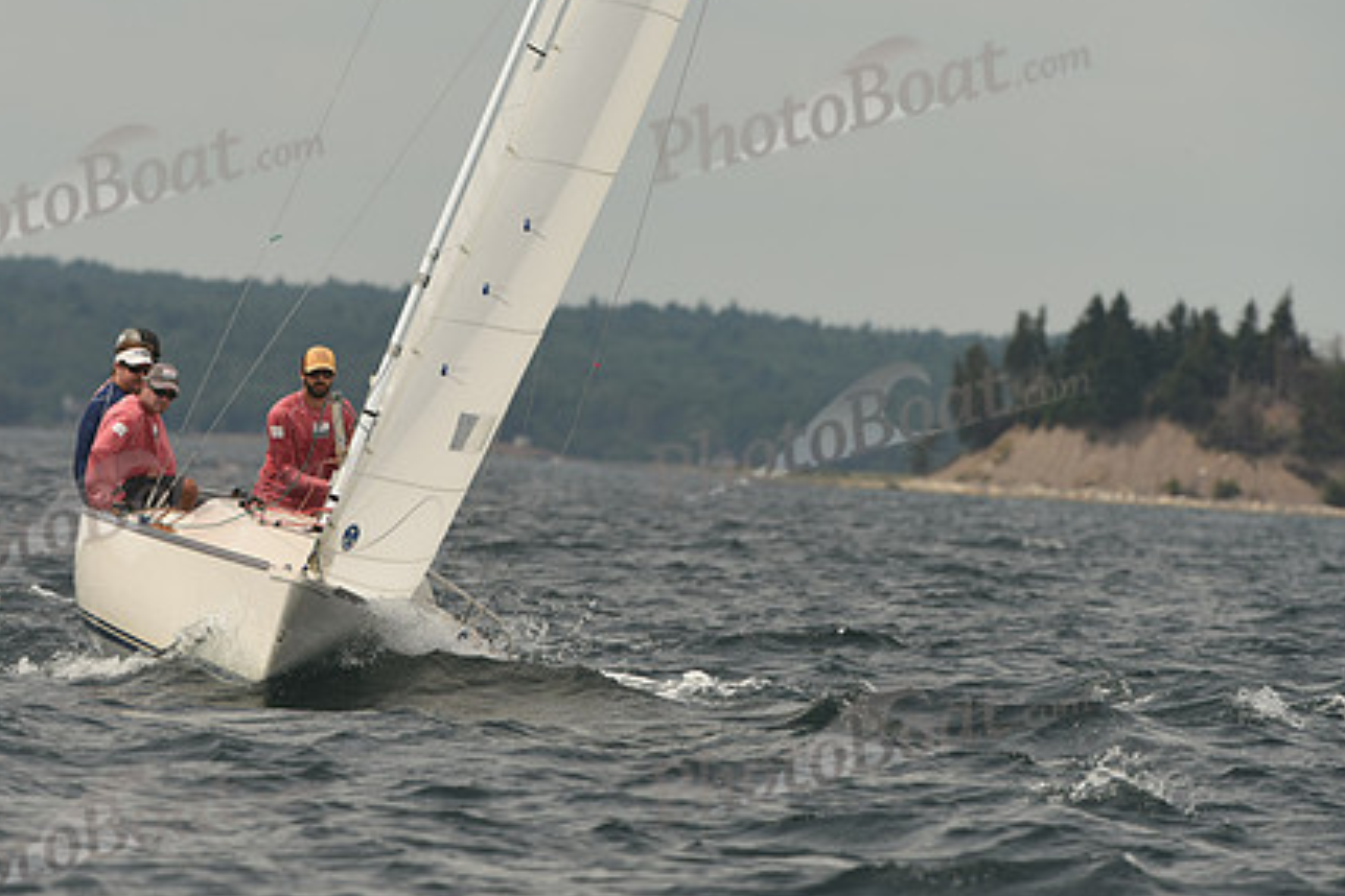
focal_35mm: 541
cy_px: 309
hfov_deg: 3.8
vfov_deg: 2.5
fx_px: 20211
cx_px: 489
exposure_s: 1/1000
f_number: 7.1
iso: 250
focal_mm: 400
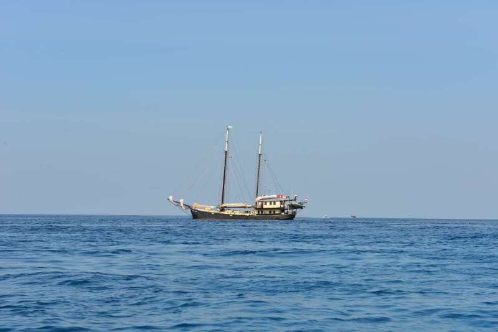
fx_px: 969
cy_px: 166
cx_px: 249
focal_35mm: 70
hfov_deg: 28.8
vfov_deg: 19.5
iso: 250
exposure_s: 1/500
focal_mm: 70
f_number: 11
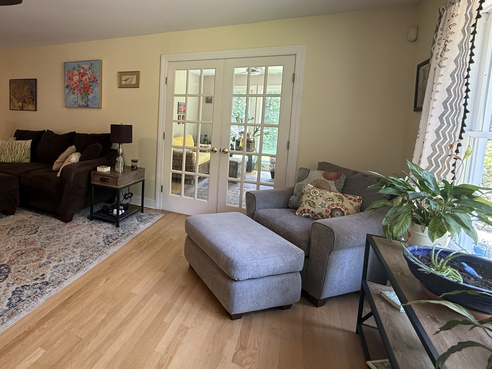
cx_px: 155
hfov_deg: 78.5
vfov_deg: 65.0
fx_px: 284
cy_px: 138
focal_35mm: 20
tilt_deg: -4.6
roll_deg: -2.3
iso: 200
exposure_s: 1/60
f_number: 2.2
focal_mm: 2.22
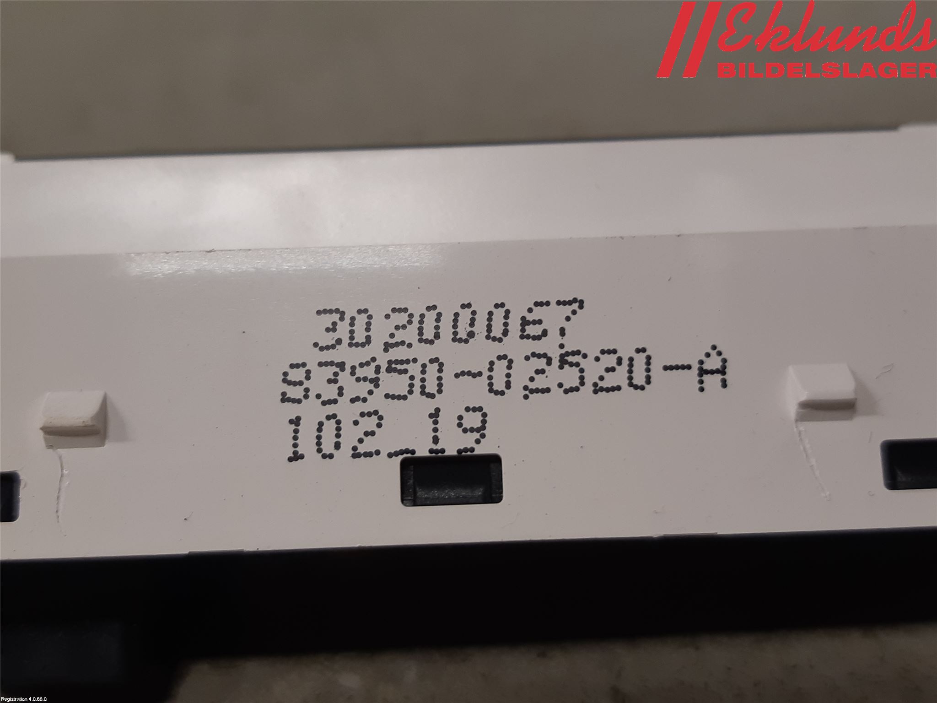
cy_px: 352
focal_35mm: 26
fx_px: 704
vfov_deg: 53.1
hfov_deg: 67.3
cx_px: 468
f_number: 1.7
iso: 64
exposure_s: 1/50
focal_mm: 3.93
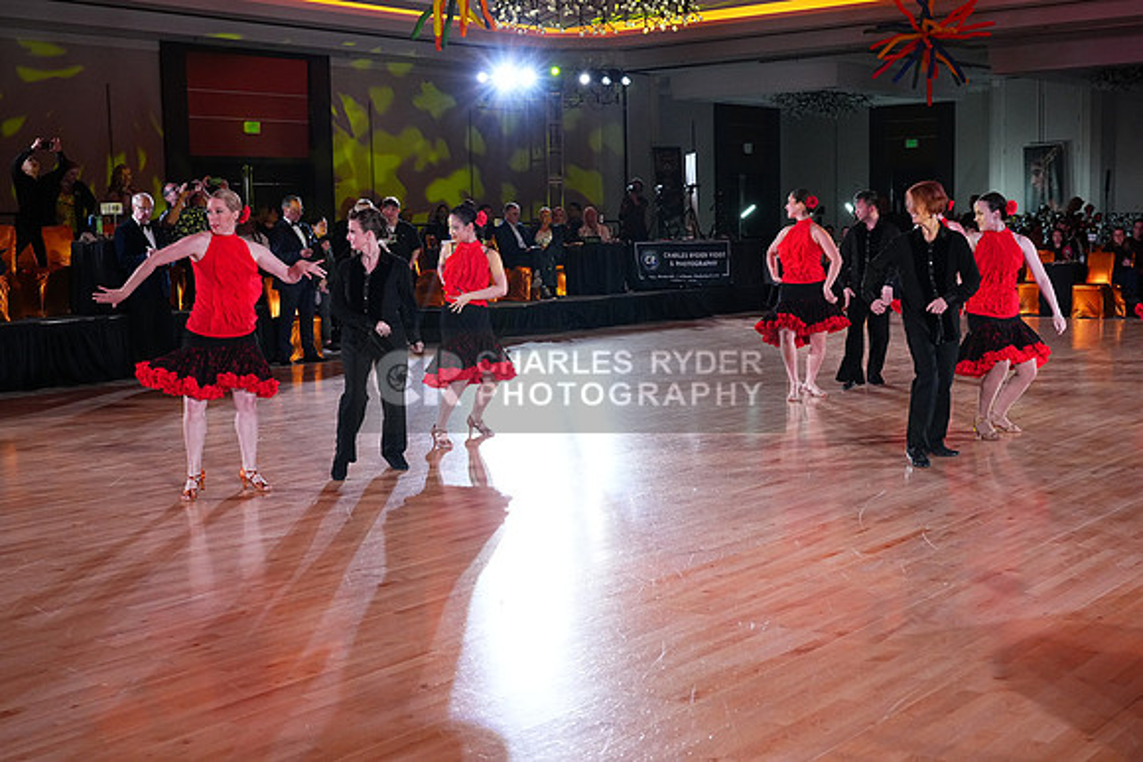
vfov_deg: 29.9
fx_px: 1429
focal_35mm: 45
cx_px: 572
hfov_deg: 43.6
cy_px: 381
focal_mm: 45
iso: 5000
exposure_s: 1/400
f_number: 5.6
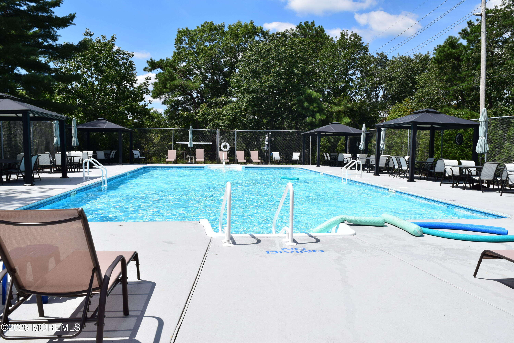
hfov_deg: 61.9
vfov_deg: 43.6
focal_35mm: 30
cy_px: 172
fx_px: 428
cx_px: 257
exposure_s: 1/500
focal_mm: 20
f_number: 11
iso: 280
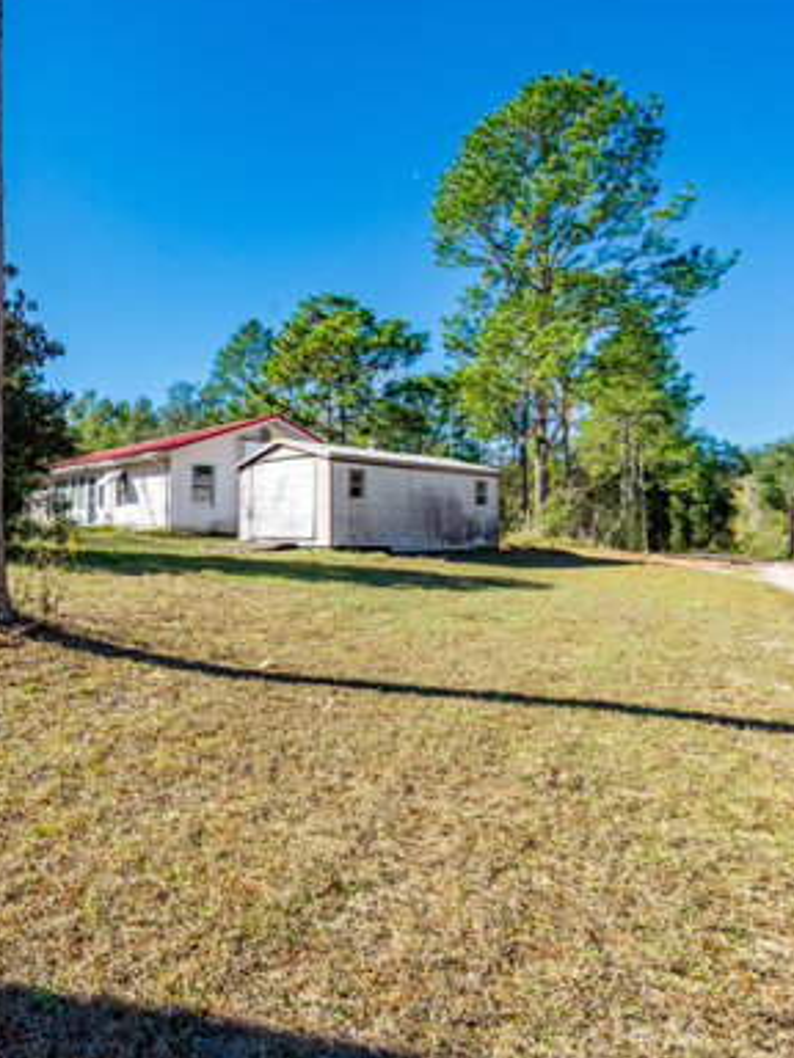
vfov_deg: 79.0
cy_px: 532
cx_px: 189
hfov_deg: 59.7
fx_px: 642
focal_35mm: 21
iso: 400
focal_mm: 14
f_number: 9
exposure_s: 1/3200
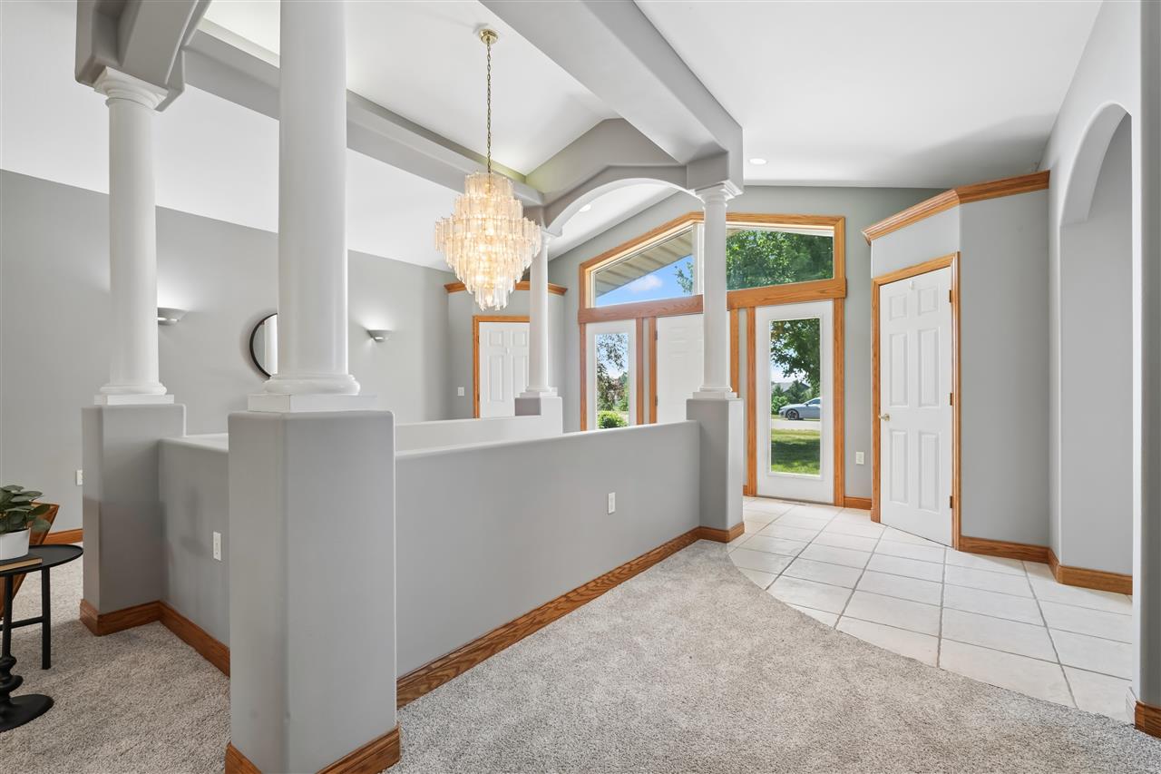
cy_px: 387
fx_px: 516
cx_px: 580
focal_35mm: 16
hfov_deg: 96.7
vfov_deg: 73.7
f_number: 10
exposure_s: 1/15
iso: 400
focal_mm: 16
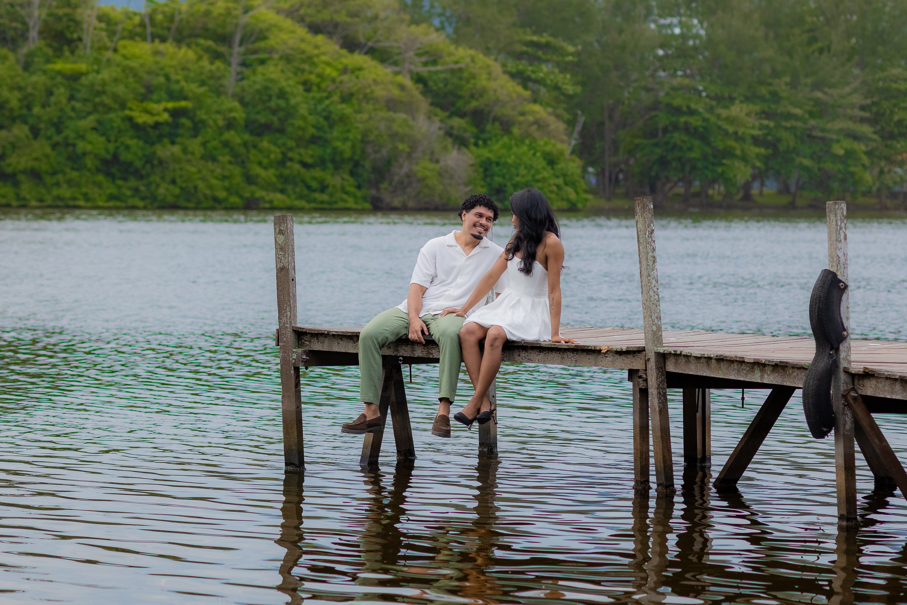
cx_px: 454
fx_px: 3212
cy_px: 302
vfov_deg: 10.8
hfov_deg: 16.1
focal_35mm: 128
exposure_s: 1/800
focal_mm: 85
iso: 800
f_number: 3.2
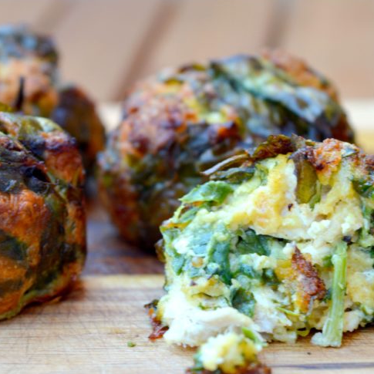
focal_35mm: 148
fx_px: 1808
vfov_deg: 11.8
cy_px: 195
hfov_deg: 11.8
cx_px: 131
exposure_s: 1/15
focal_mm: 55
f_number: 5.6
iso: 100
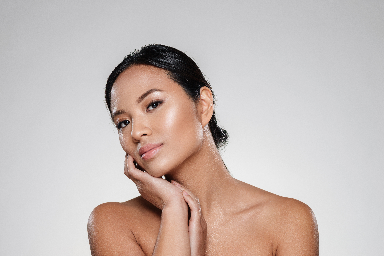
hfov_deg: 19.5
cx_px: 192
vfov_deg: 13.1
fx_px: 1120
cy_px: 128
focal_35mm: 105
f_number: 8
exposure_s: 1/160
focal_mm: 105
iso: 160
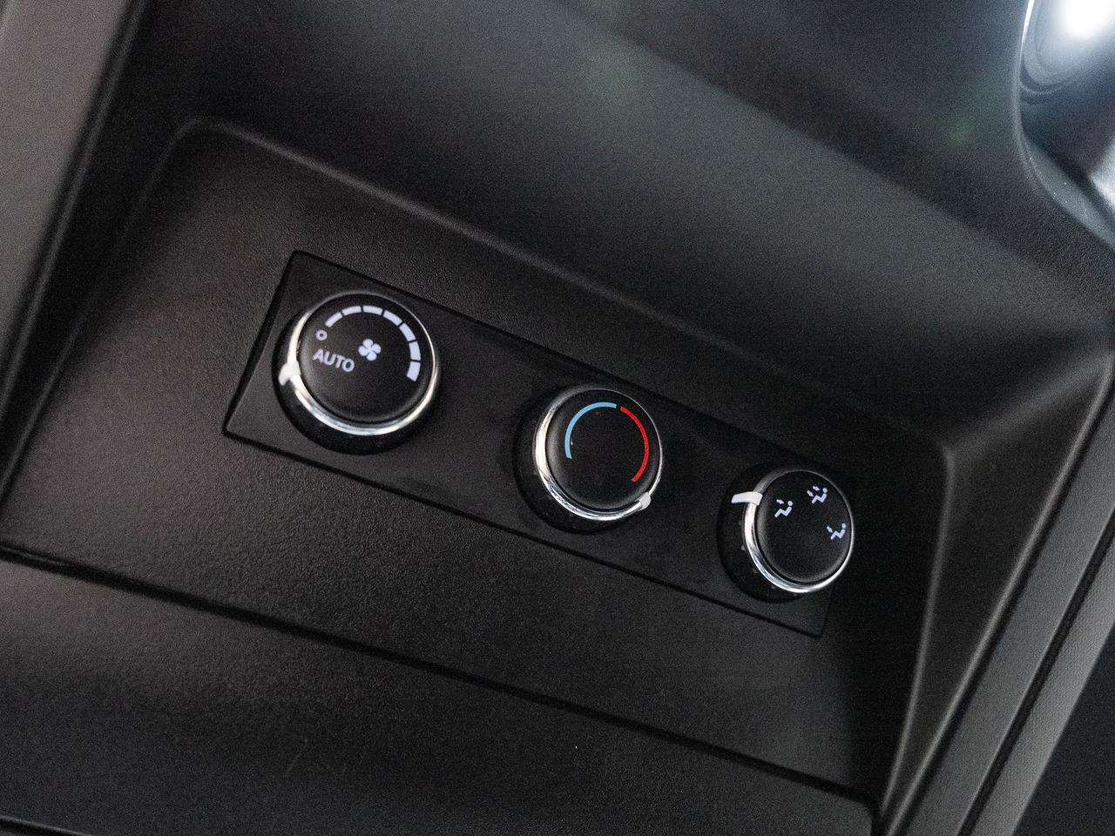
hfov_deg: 59.6
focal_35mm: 30
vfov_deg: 46.5
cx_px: 622
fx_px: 971
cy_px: 468
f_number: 4
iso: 1250
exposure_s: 1/40
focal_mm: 24
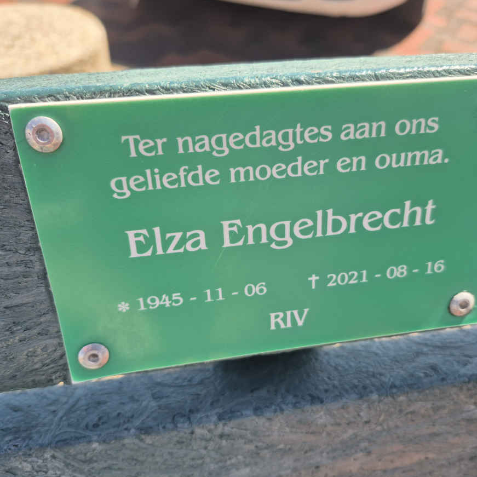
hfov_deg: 57.3
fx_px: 437
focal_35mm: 28
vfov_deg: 57.3
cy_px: 239
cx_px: 250
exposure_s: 1/734
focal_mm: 5.4
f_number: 1.8
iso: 25
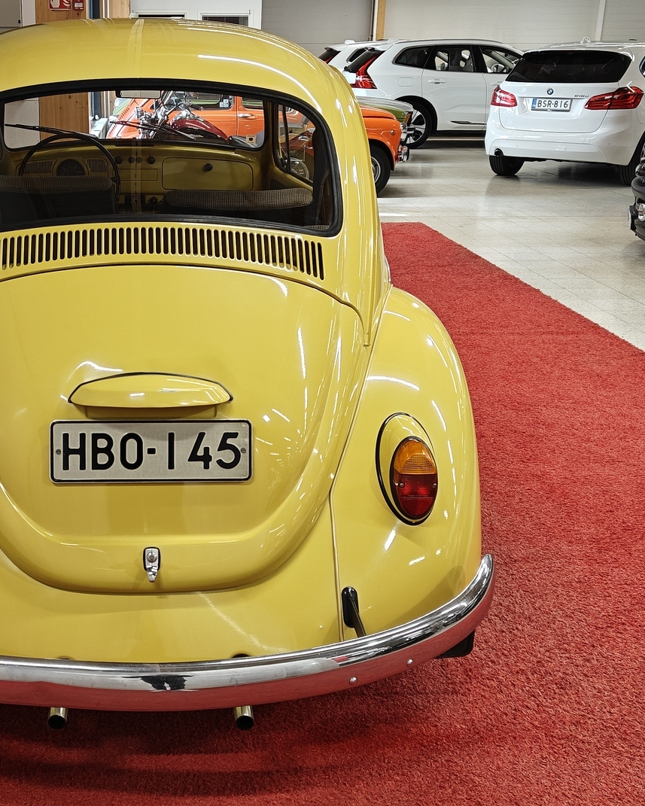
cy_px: 401
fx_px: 1002
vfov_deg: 43.8
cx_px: 158
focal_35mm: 42
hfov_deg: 34.9
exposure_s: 1/100
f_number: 1.8
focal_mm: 5.59
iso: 100
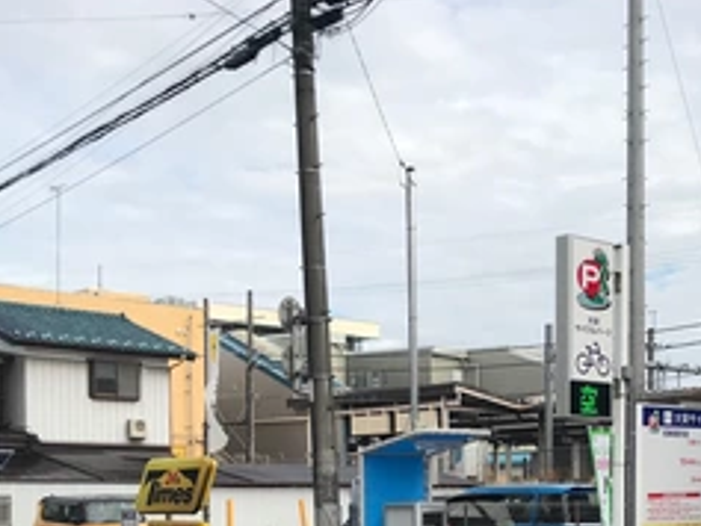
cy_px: 539
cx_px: 500
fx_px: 1195
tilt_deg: -1.9
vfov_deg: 23.7
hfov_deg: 32.2
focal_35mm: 59
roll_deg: +0.9
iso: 20
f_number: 1.8
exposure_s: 1/2283
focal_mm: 3.99
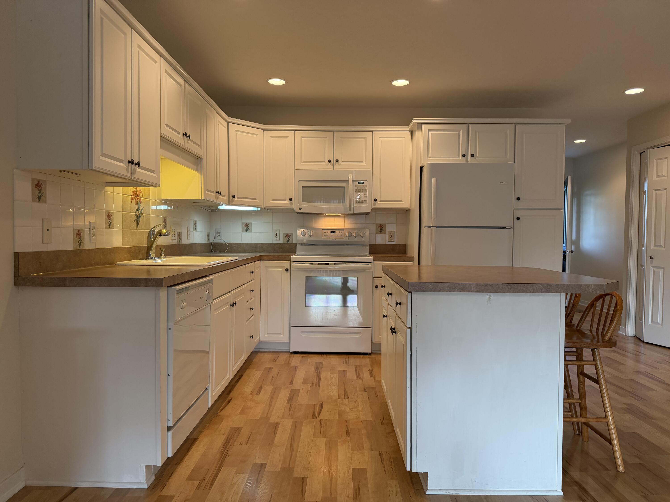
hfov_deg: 71.6
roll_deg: +0.1
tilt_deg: -1.7
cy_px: 251
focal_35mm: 24
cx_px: 335
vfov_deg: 56.8
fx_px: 465
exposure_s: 1/165
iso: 200
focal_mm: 6.76
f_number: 1.78
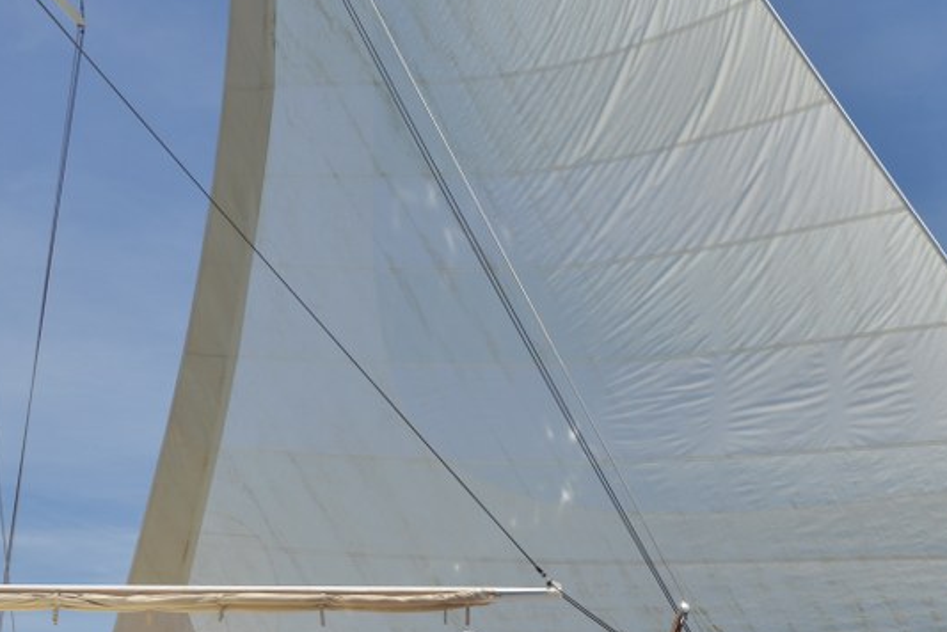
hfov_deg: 33.9
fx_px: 1421
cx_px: 927
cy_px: 569
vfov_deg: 24.4
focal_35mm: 54
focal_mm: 24
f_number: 10
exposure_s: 1/400
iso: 100
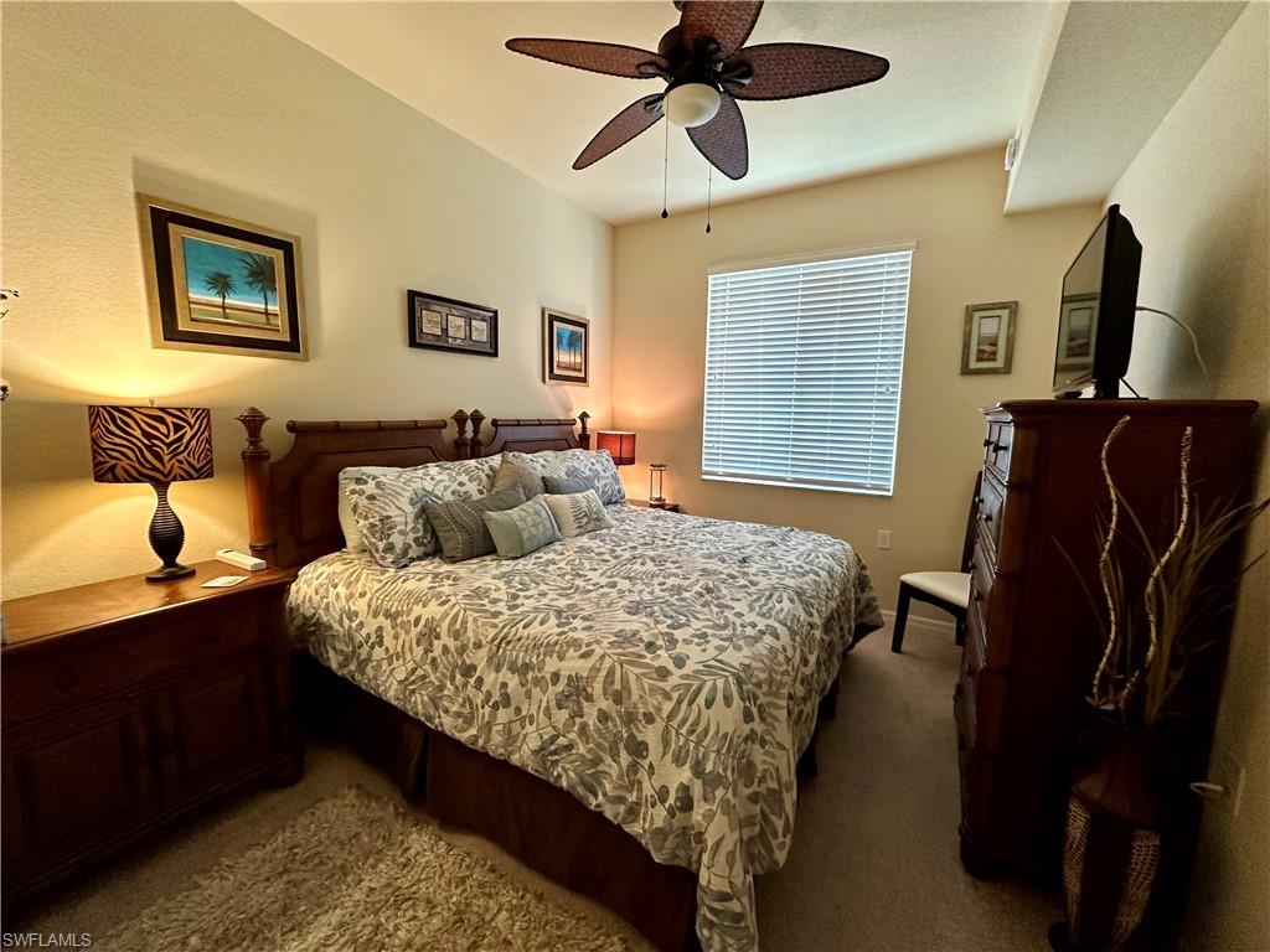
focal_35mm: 14
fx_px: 514
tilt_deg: -6.1
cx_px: 635
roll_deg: -1.4
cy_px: 476
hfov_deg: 102.1
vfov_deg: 85.7
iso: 320
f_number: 2.2
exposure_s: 1/60
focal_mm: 2.22
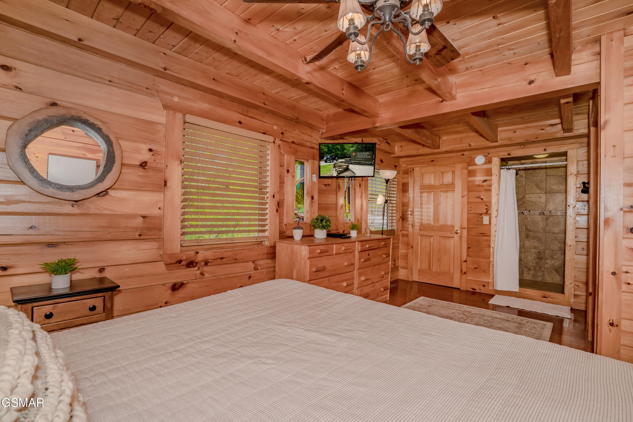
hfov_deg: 96.7
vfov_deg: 73.7
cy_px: 211
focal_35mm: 16
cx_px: 316
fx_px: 281
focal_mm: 16
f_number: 9
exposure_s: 1/200
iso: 400
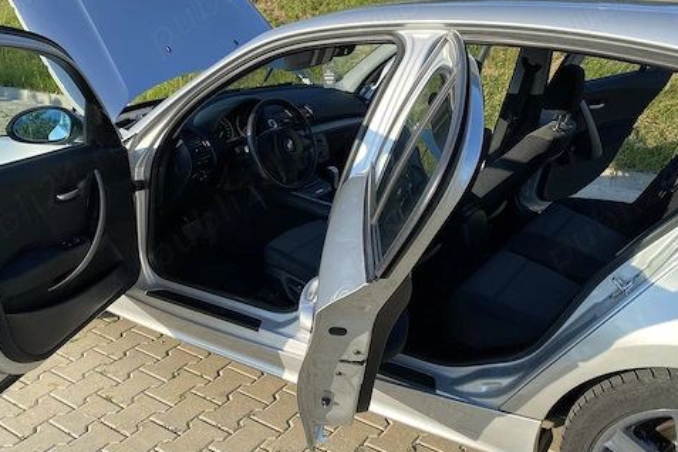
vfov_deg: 38.9
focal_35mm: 34
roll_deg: +4.5
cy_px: 216
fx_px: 640
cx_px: 338
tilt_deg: -18.1
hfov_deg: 55.8
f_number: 1.8
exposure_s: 1/1147
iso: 32
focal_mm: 4.25
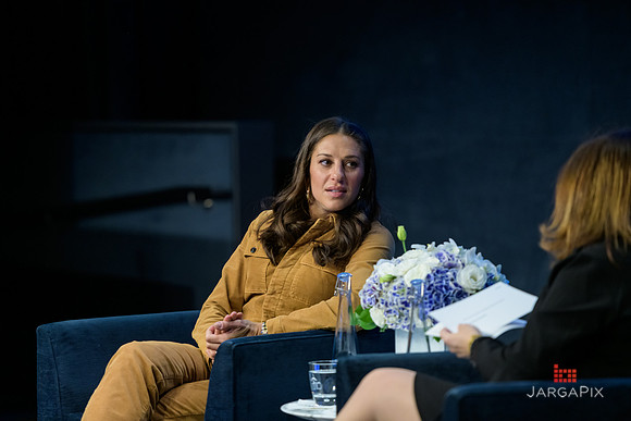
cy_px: 210
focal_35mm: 175
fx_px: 3068
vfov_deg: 7.9
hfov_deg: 11.7
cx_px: 316
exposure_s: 1/200
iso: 1600
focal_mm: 175
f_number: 3.2
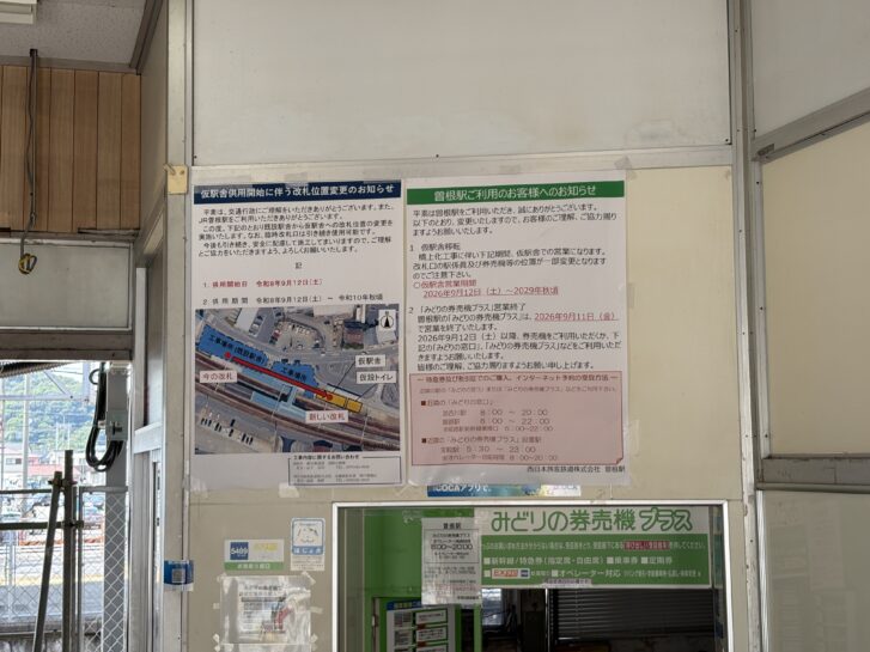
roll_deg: +1.5
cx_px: 435
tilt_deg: +6.2
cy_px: 326
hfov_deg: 36.8
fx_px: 1307
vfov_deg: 28.0
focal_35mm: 52
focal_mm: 5.96
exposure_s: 1/273
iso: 50
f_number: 1.6
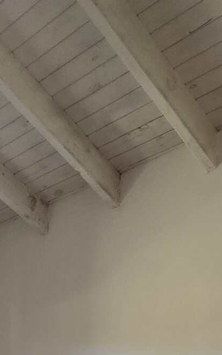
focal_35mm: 53
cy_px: 487
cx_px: -84
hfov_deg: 21.5
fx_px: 513
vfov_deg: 29.1
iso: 125
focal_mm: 2.2
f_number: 2.2
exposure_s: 1/60
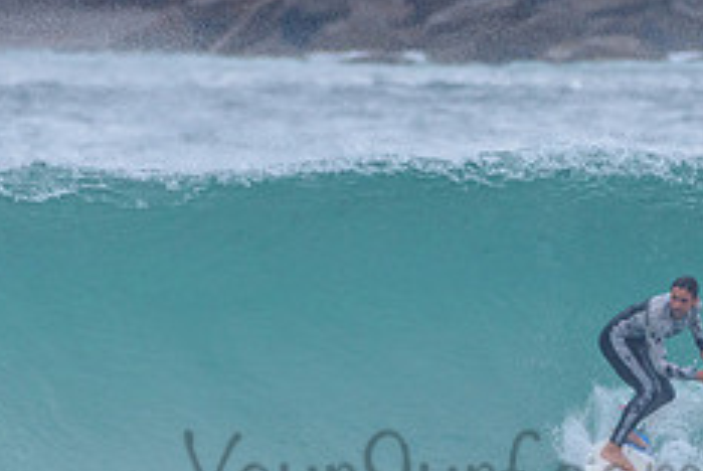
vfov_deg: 0.9
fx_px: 29778
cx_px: 487
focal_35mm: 1523
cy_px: 450
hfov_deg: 1.4
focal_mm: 500
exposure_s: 1/2000
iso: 450
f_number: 5.6
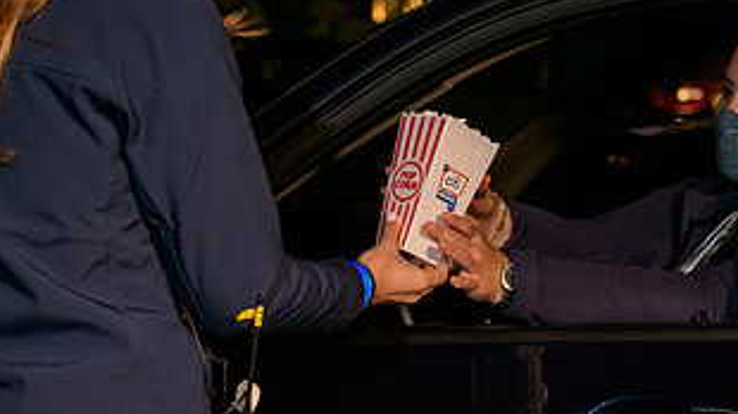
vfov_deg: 12.3
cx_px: 457
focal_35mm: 98
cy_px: 215
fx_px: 1917
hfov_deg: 21.8
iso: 1600
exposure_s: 1/125
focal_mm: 50
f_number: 3.2
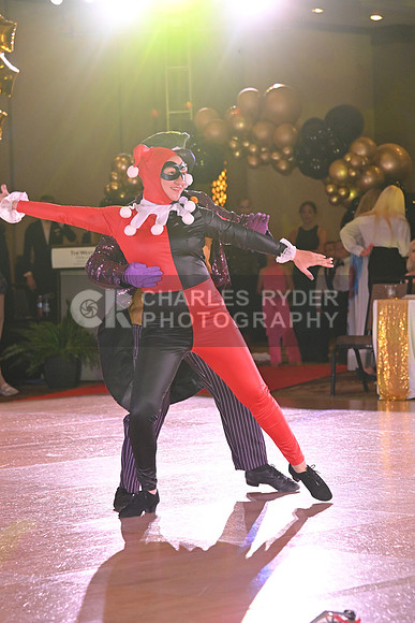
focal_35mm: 112
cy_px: 312
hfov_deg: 12.2
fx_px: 1935
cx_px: 208
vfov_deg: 18.3
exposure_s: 1/320
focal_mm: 112
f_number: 6.3
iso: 3200
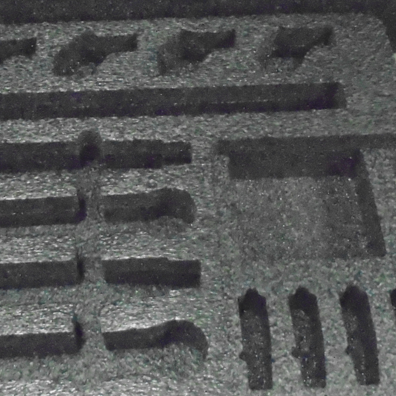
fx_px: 725
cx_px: 181
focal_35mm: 56
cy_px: 208
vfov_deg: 30.6
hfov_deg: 30.5
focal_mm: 4.6
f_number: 3.2
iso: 3200
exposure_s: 1/80
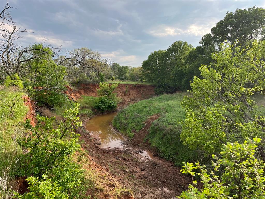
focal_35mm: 26
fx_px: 199
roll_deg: +0.5
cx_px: 132
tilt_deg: -7.3
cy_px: 100
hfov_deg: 67.3
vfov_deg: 53.1
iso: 50
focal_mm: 5.1
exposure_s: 1/772
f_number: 1.6
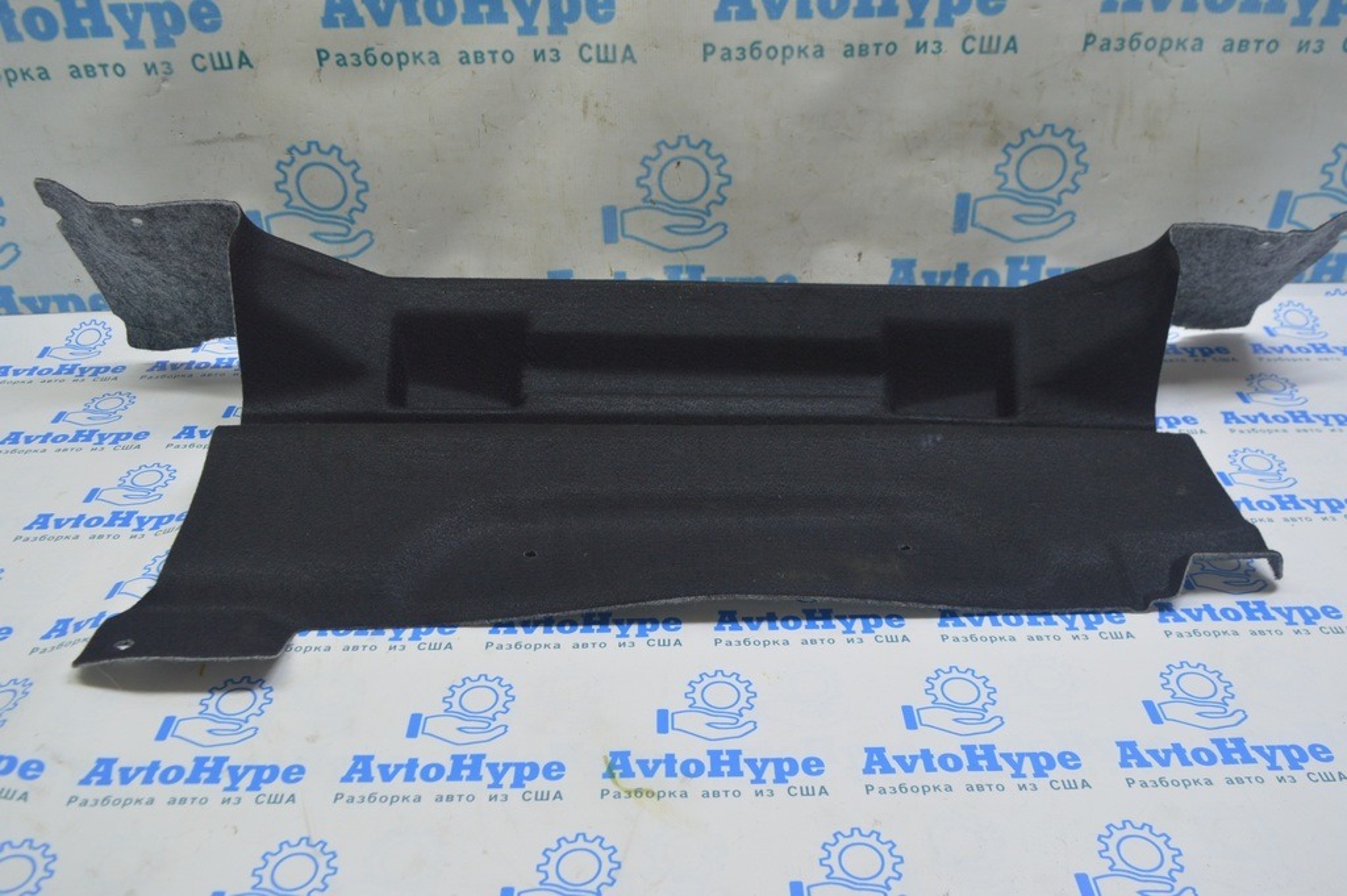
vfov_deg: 43.5
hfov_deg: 62.0
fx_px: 1122
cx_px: 674
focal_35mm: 30
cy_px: 448
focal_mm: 20
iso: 400
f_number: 5.6
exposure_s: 1/25
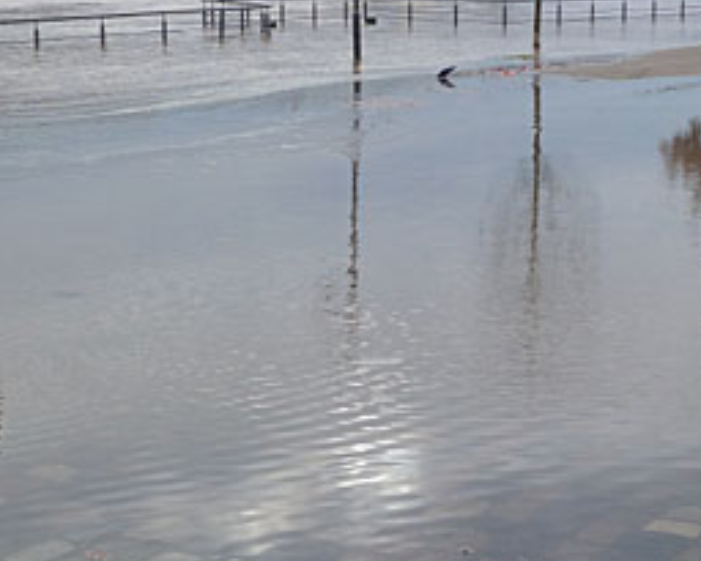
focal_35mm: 80
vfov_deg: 19.2
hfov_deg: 23.8
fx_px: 1660
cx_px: 446
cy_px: 227
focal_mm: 5.7
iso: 80
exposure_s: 1/125
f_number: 4
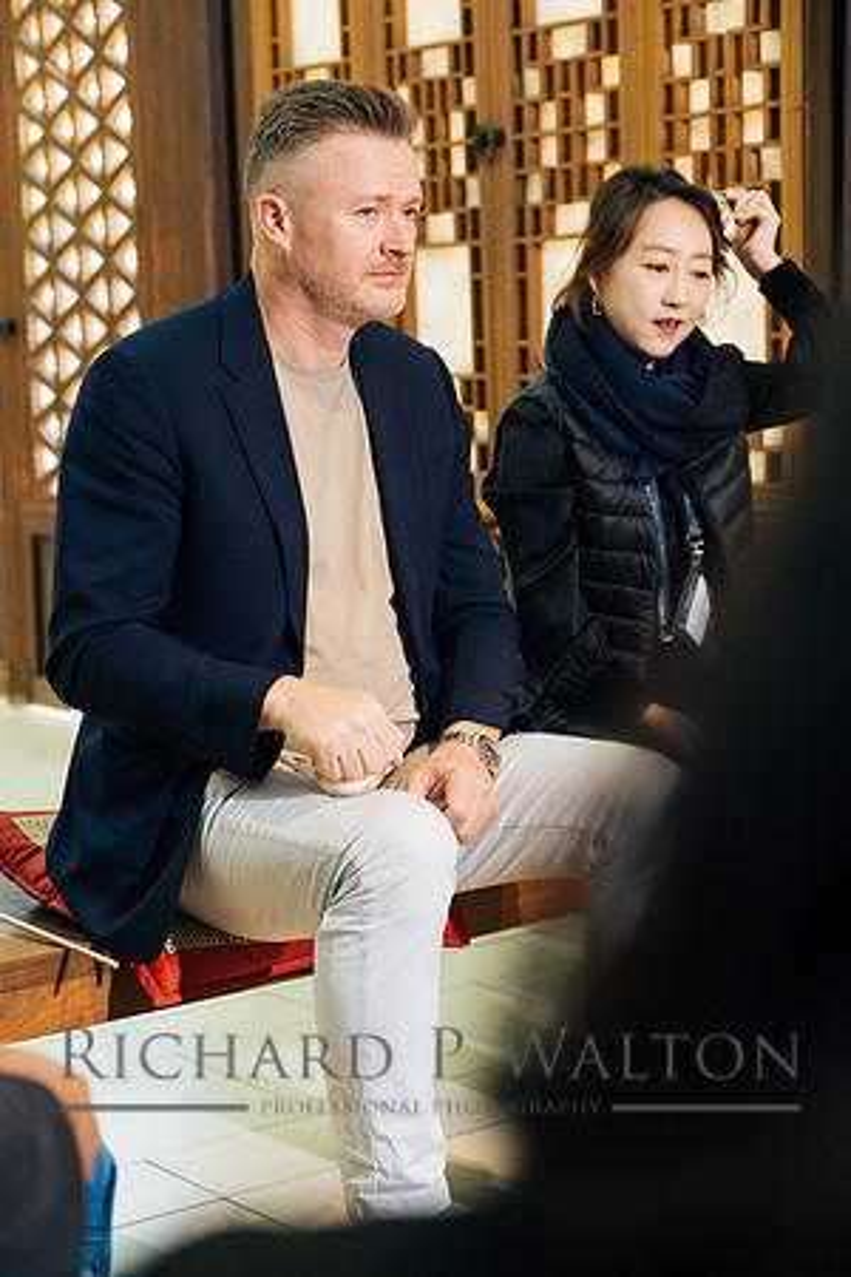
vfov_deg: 29.7
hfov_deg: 20.0
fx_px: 2411
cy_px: 638
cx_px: 426
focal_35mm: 68
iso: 1600
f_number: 3.2
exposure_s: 1/125
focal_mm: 45.5
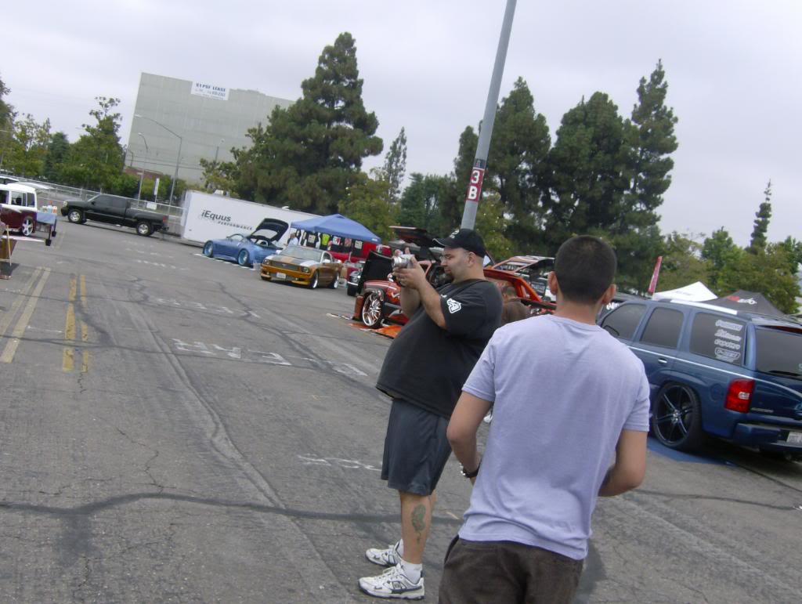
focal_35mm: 36
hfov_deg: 51.3
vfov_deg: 39.7
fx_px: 835
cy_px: 302
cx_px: 401
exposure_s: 1/588
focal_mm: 6
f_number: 4.7
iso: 100
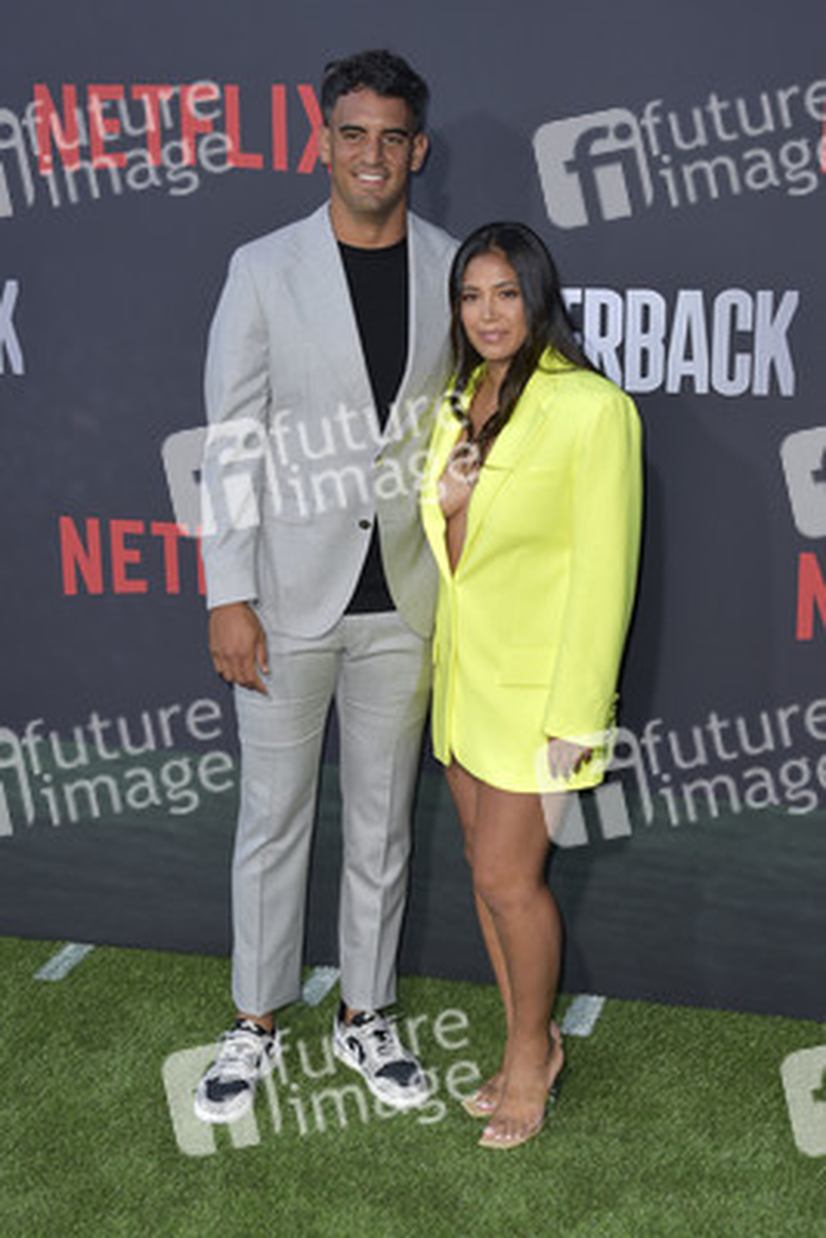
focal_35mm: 48
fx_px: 1650
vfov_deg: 41.1
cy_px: 619
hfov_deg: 28.1
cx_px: 413
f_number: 6.3
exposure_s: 1/250
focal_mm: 48
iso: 320
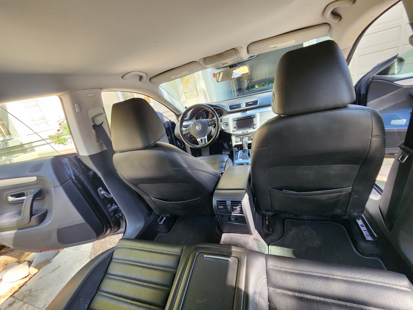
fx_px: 155
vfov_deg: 89.9
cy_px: 155
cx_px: 206
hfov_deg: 106.2
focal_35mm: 13
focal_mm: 2.2
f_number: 2.2
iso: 80
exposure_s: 1/60
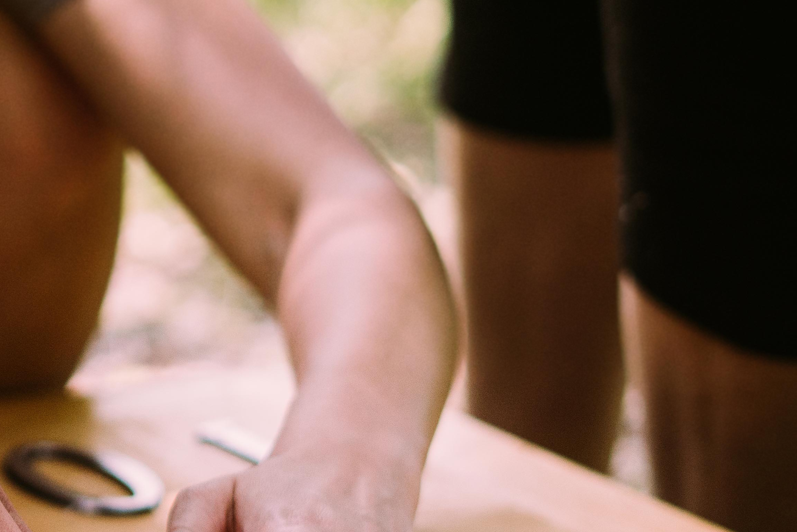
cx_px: -298
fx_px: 3830
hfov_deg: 11.5
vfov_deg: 7.9
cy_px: 359
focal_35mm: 173
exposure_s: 1/2000
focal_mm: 50
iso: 320
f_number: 2.2
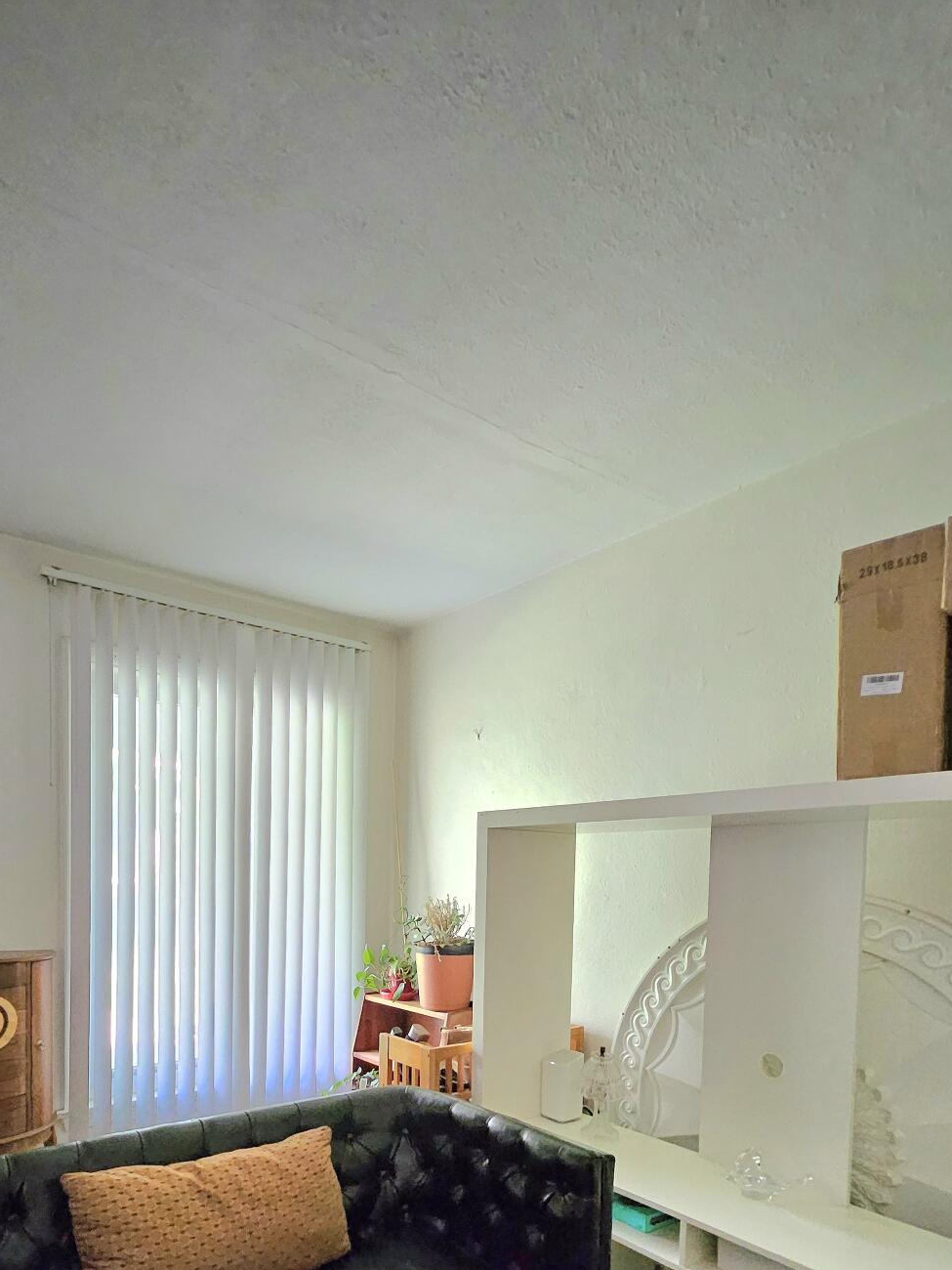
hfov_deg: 65.5
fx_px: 733
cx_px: 391
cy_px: 945
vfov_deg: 76.1
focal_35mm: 20
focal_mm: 1.74
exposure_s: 1/30
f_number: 2.2
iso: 400
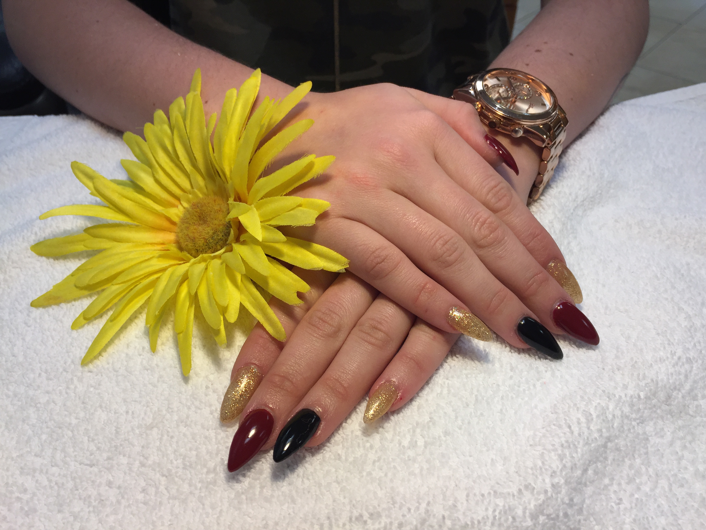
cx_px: 353
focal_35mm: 29
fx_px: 591
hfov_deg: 61.7
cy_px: 265
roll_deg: -0.9
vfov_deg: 48.2
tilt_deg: -42.7
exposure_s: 1/120
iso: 40
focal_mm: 4.15
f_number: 2.2
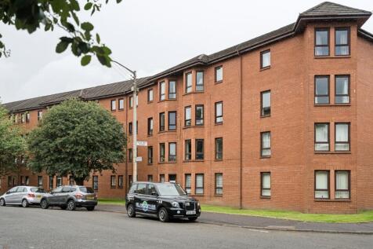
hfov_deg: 54.5
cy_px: 124
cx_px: 186
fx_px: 362
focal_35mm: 35
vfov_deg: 37.8
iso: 800
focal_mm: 35
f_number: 4
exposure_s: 1/2000
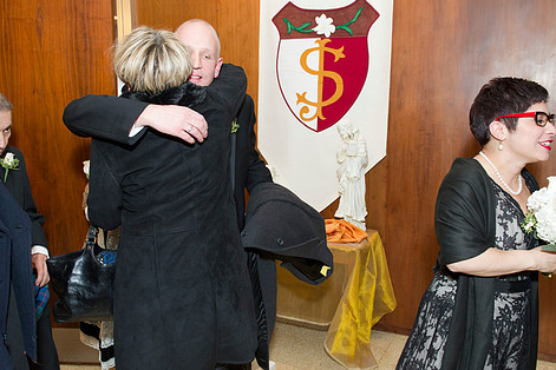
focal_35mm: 32
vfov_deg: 41.1
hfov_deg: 58.7
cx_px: 260
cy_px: 180
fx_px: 494
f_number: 5.6
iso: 1600
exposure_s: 1/100
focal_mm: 26
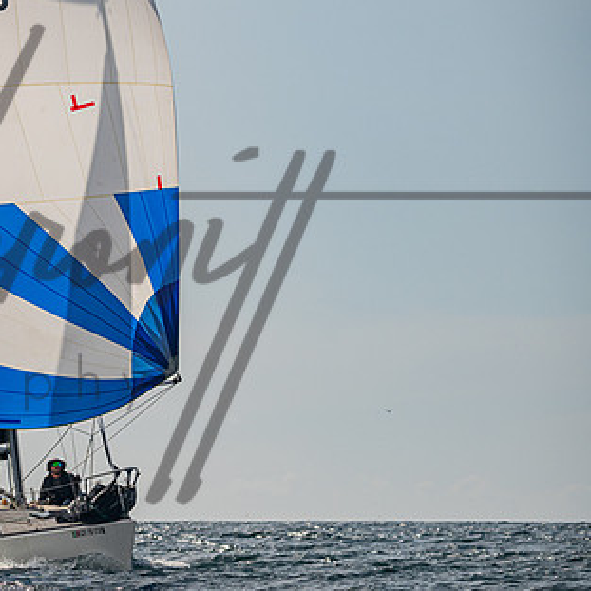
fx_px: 6992
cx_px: -85
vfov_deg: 4.8
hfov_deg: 4.8
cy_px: 339
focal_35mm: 362
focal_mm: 180
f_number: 6.3
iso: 320
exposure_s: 1/5000
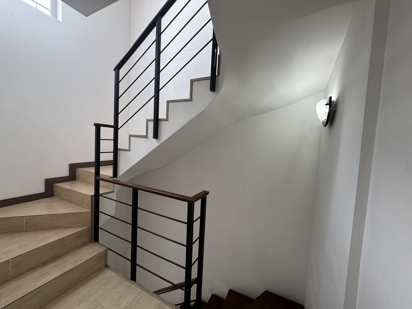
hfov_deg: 102.1
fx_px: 167
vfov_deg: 85.7
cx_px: 206
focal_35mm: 14
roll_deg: +1.0
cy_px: 154
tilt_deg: -1.3
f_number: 2.2
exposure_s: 1/99
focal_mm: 2.22
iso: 80
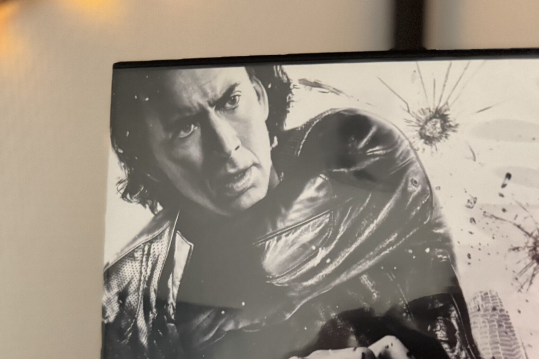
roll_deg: -0.4
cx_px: 327
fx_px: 614
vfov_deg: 29.6
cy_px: 387
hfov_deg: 47.1
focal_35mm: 41
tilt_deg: -12.2
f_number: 1.78
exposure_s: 1/35
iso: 1000
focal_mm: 6.76
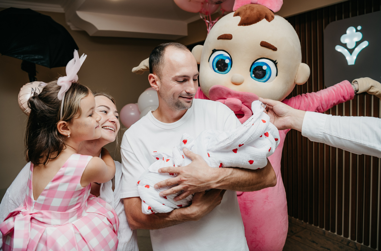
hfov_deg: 64.9
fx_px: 300
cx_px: 188
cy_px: 123
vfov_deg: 45.5
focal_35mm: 28
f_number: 4
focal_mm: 28
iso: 160
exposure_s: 1/160
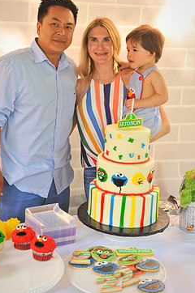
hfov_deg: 24.1
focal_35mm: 56
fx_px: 457
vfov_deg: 35.7
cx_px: 85
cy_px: 133
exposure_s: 1/160
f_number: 5.6
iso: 1250
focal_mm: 45
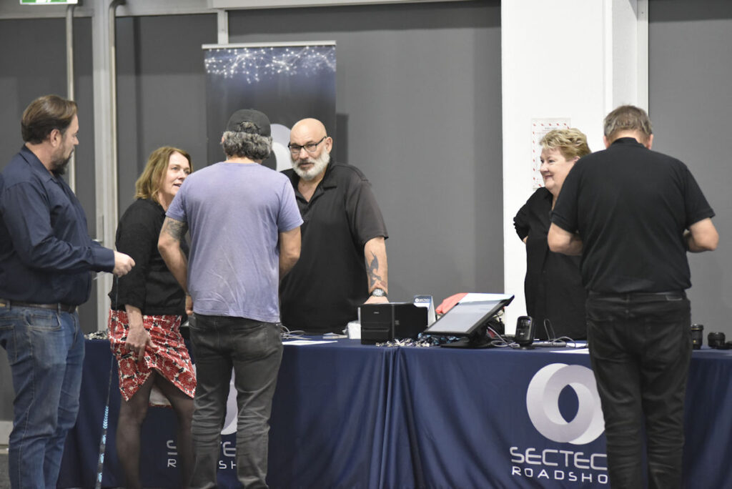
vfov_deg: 7.6
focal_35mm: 180
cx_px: 366
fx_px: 3662
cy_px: 244
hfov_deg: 11.4
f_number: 2.8
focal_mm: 180
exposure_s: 1/400
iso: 6400
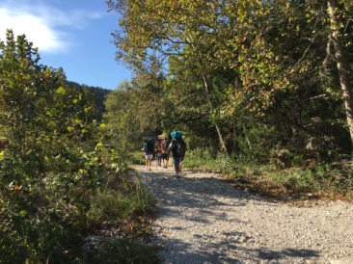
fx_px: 296
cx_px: 176
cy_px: 132
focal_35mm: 29
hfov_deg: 61.7
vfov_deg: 48.2
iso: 25
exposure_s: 1/916
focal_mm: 4.15
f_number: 2.2
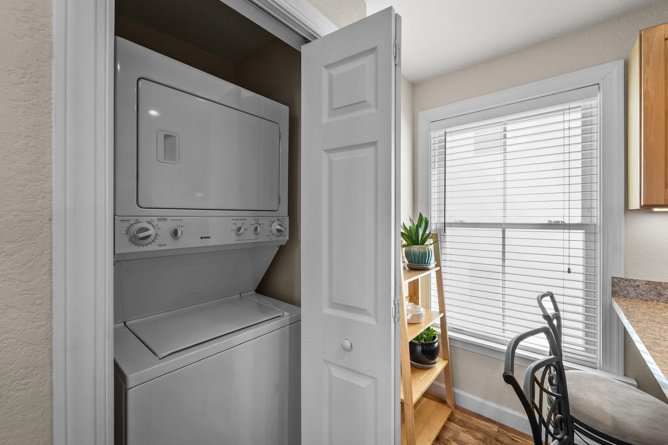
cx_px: 334
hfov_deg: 104.3
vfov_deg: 81.2
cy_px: 222
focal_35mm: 14
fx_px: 260
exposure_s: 1/10
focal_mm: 14
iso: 100
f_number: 8
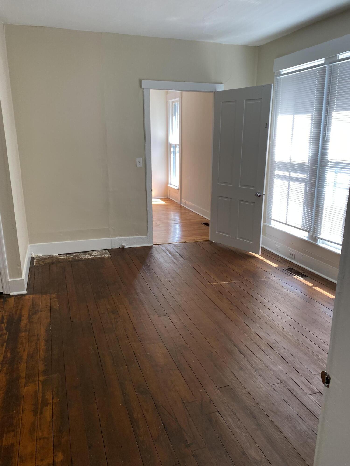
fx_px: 351
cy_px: 233
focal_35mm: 26
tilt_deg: -13.7
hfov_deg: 53.1
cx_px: 175
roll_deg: -0.7
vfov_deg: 67.3
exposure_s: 1/120
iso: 64
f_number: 1.8
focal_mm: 4.25
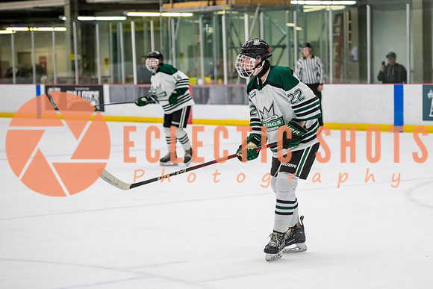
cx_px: 261
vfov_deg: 11.3
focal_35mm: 122
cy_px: 148
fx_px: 1464
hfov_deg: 16.8
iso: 2000
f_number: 3.2
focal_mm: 98
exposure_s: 1/640
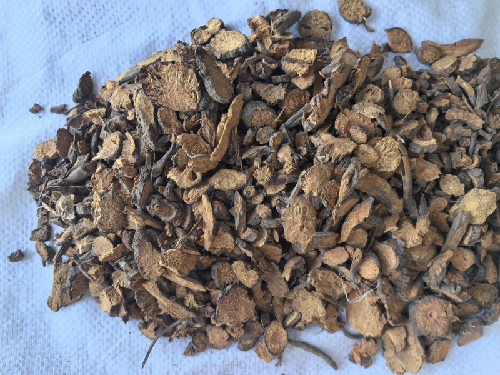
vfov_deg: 51.4
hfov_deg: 65.3
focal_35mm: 27
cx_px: 250
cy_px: 188
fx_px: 390
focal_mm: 5.75
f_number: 2
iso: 64
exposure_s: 1/100
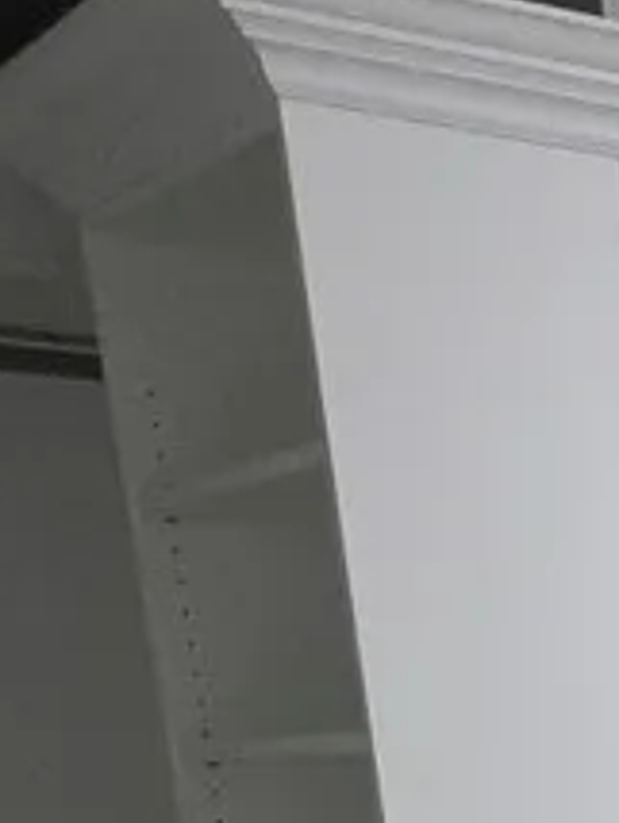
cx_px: 1692
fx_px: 2308
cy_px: 1546
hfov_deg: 11.3
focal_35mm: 97
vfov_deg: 16.4
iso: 800
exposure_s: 1/60
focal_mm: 2.2
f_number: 1.9
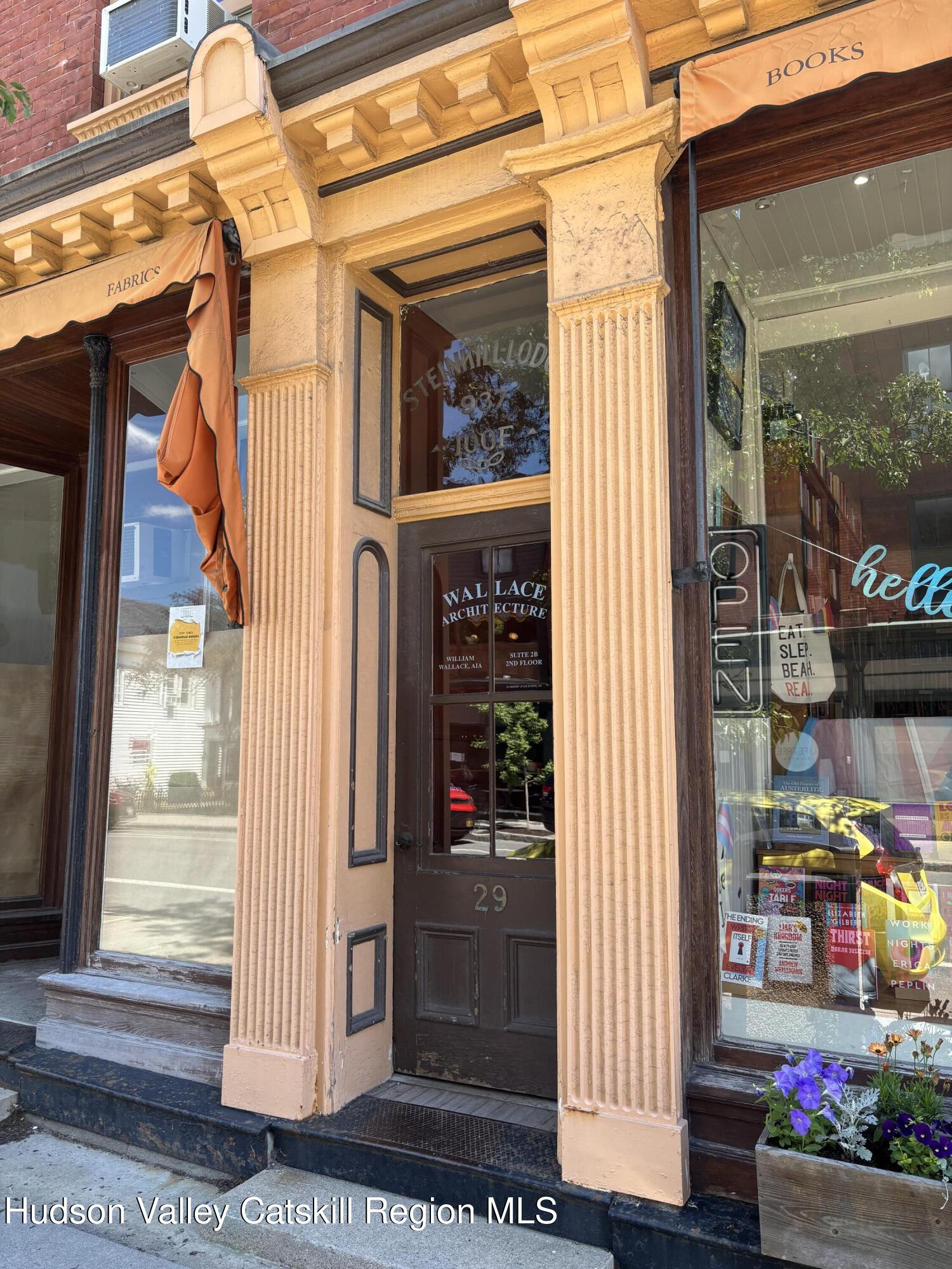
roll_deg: -1.2
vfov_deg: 67.3
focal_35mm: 26
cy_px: 634
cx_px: 476
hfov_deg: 53.1
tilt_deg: +8.0
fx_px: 953
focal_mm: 5.96
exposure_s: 1/324
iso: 50
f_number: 1.6
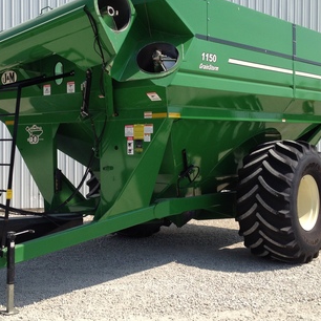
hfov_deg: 31.0
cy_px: 137
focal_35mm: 55
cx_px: 123
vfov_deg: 31.0
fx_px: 577
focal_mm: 4.28
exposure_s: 1/1416
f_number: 2.4
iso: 64
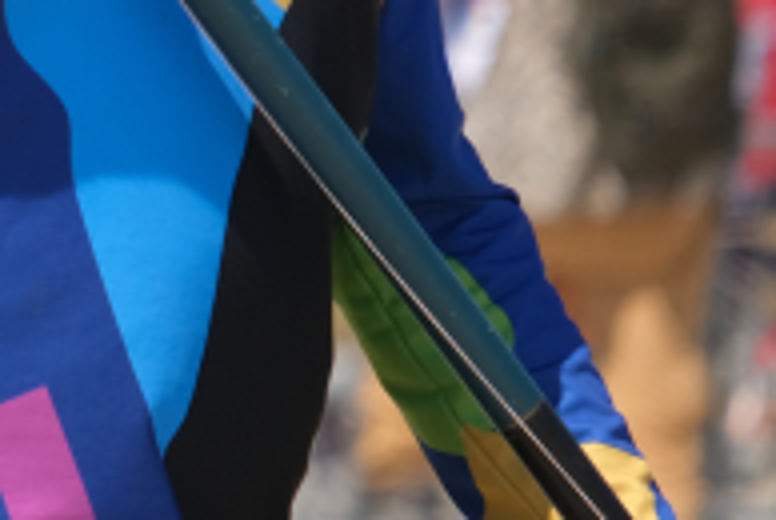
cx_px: -536
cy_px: -458
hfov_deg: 1.7
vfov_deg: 1.1
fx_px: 26640
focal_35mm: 1234
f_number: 4.8
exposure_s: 1/1000
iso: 160
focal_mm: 200
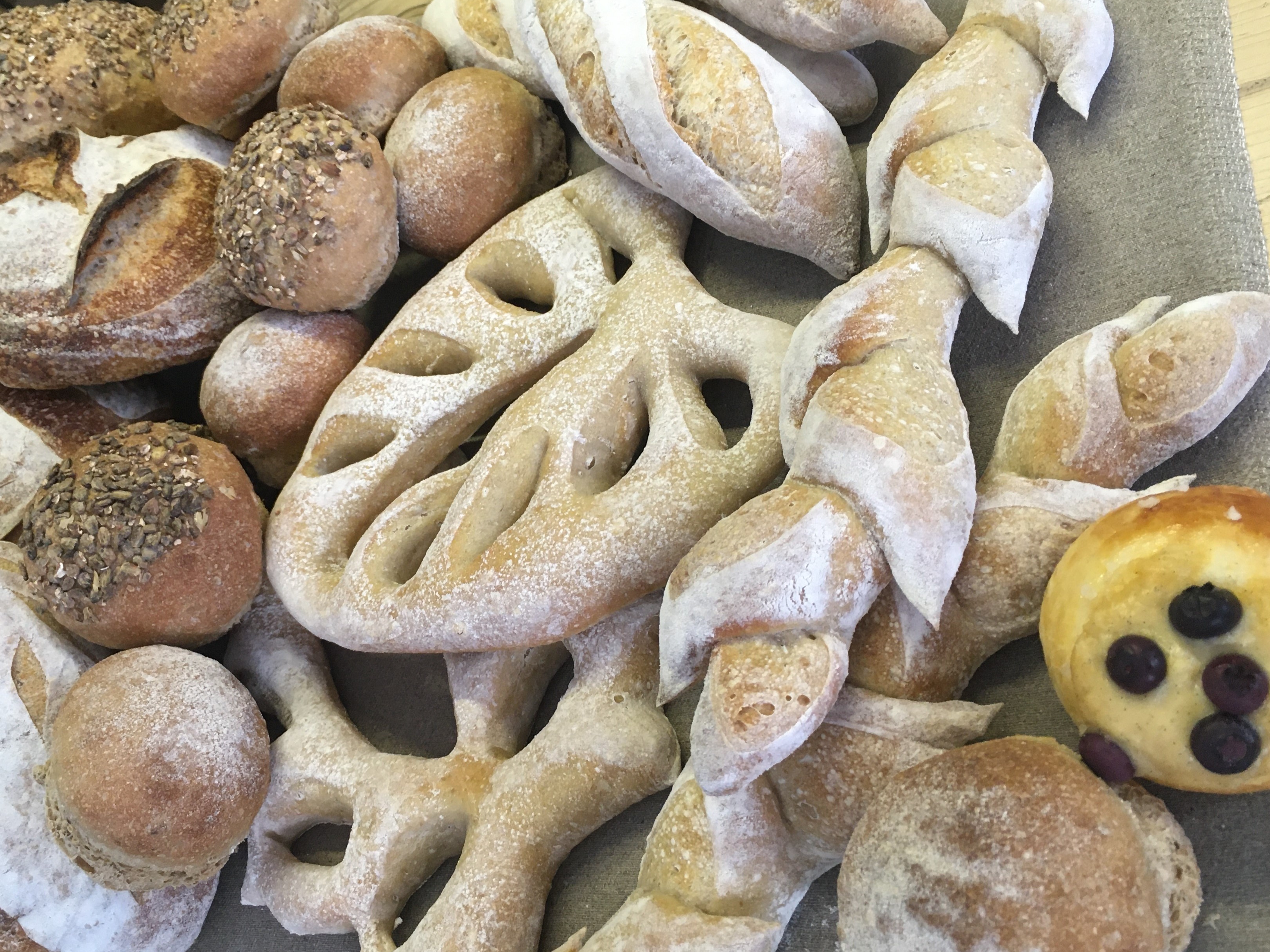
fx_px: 1321
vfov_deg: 39.6
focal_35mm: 36
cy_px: 475
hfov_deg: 51.2
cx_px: 557
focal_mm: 4.15
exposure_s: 1/33
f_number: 2.2
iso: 125
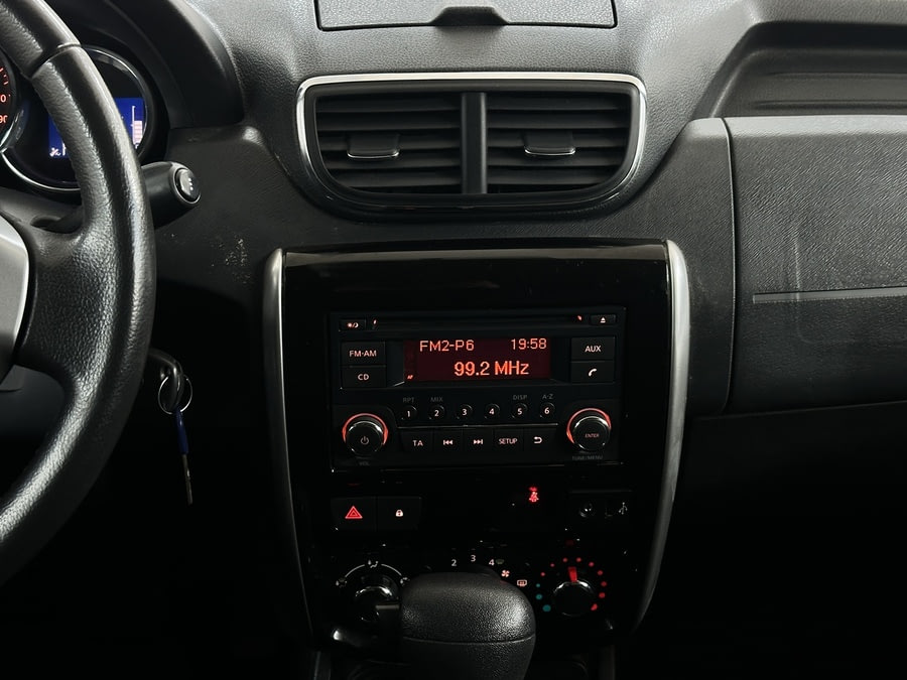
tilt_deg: -23.8
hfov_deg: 39.7
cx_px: 454
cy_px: 340
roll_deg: -0.4
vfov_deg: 30.3
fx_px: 1258
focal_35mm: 48
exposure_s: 1/33
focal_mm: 6.86
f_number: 1.78
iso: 250
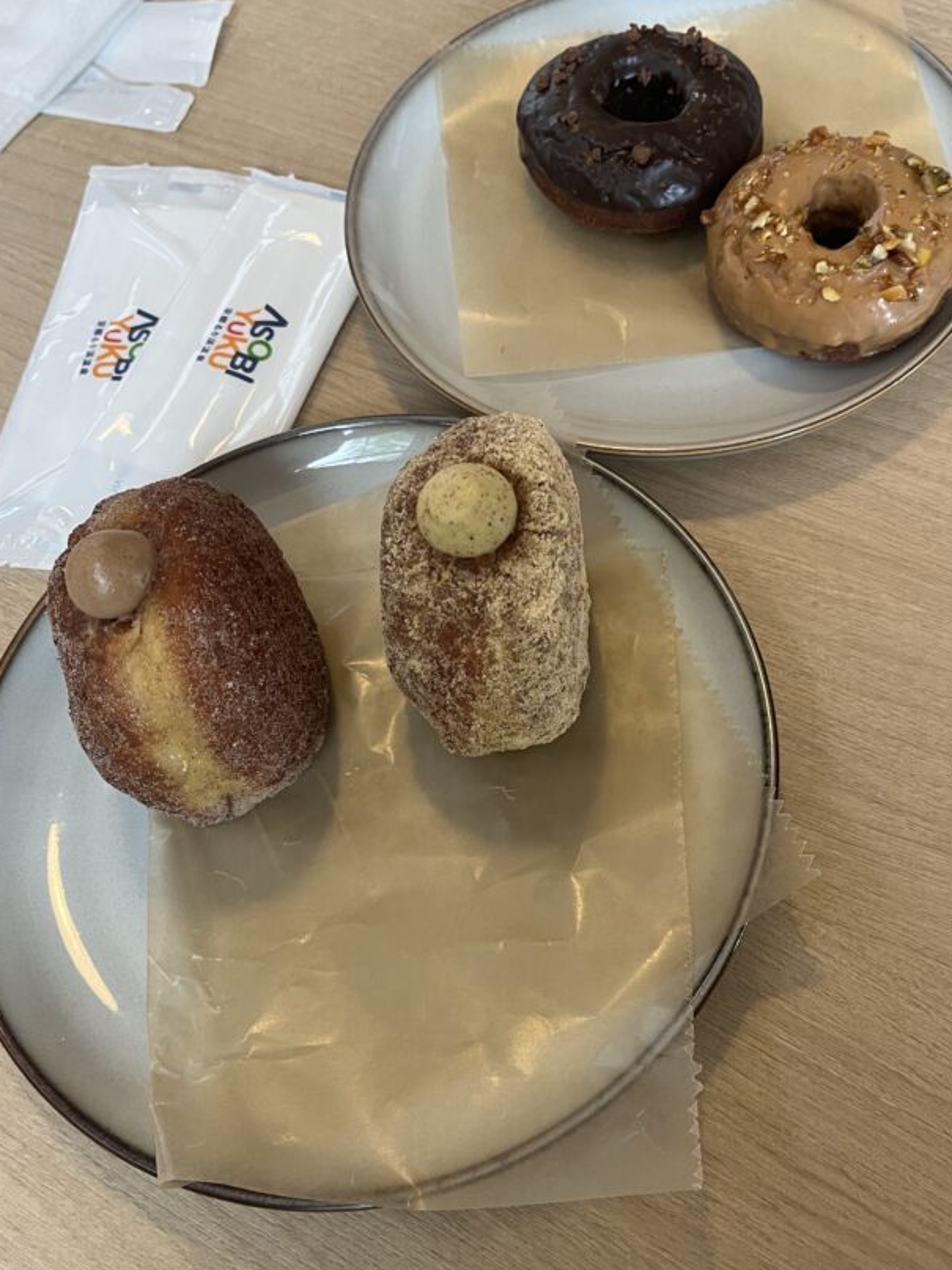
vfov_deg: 55.3
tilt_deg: -60.1
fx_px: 1210
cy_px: 581
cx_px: 559
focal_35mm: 33
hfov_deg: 42.8
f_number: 1.6
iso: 125
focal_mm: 5.1
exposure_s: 1/92
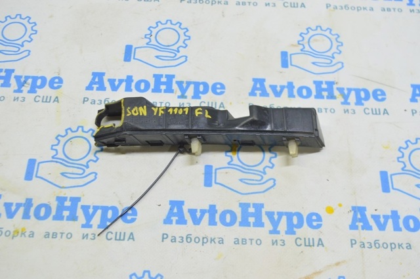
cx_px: 210
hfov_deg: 43.7
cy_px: 140
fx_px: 524
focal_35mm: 45
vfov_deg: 29.8
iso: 400
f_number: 5.6
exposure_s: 1/20
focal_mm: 30
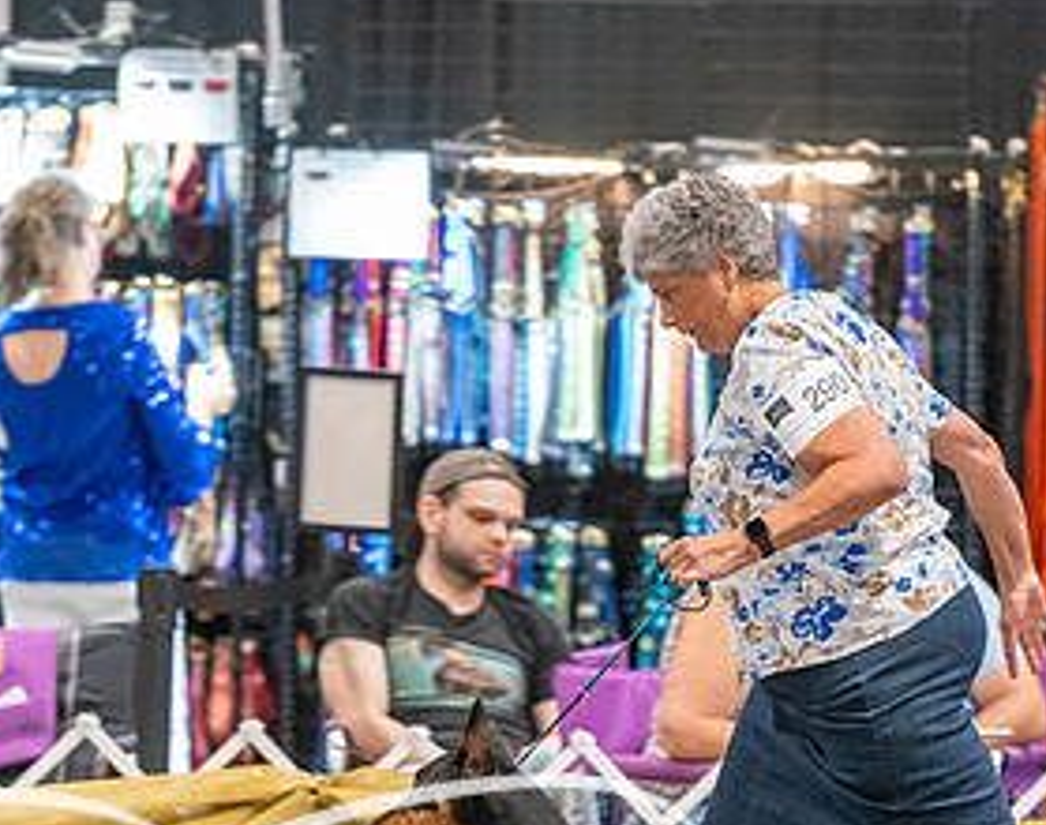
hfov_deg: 4.2
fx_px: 14407
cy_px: 622
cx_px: 458
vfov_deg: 3.3
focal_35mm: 468
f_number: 2.8
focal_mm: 200
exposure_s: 1/250
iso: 6400
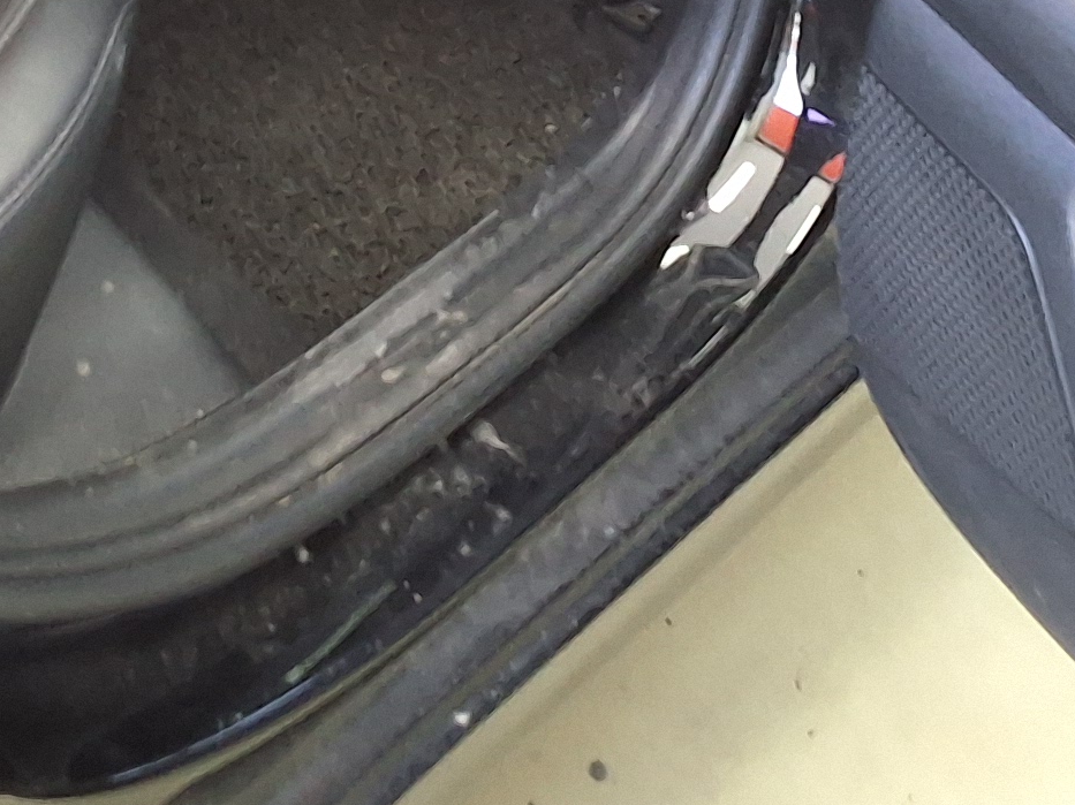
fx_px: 3042
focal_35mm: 98
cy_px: -481
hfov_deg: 19.9
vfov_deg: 13.9
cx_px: 288
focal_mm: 2.91
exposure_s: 1/30
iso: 160
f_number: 1.9
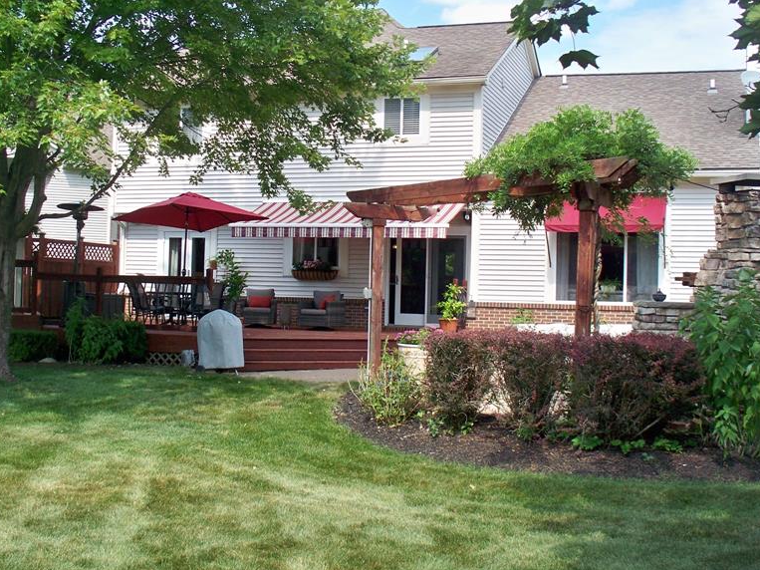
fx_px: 1032
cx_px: 341
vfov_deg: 30.8
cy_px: 254
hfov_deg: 40.4
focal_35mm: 47
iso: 80
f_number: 2.8
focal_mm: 7.54
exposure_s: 1/640
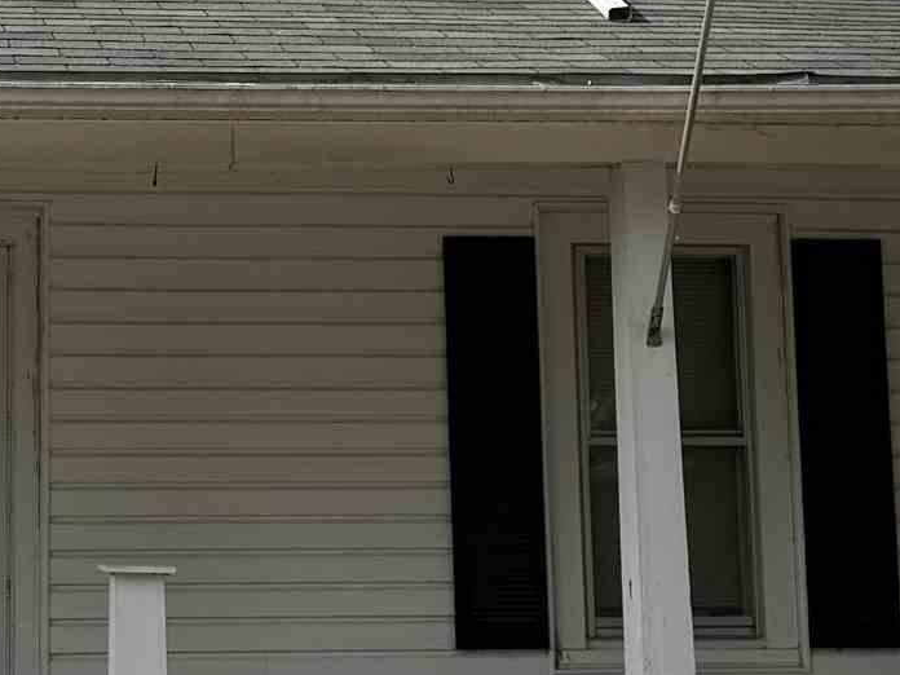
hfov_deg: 18.3
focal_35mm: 106
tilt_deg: +8.6
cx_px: 146
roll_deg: +0.0
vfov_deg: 13.8
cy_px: 69
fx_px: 2756
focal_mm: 6.76
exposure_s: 1/4673
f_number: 1.78
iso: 80
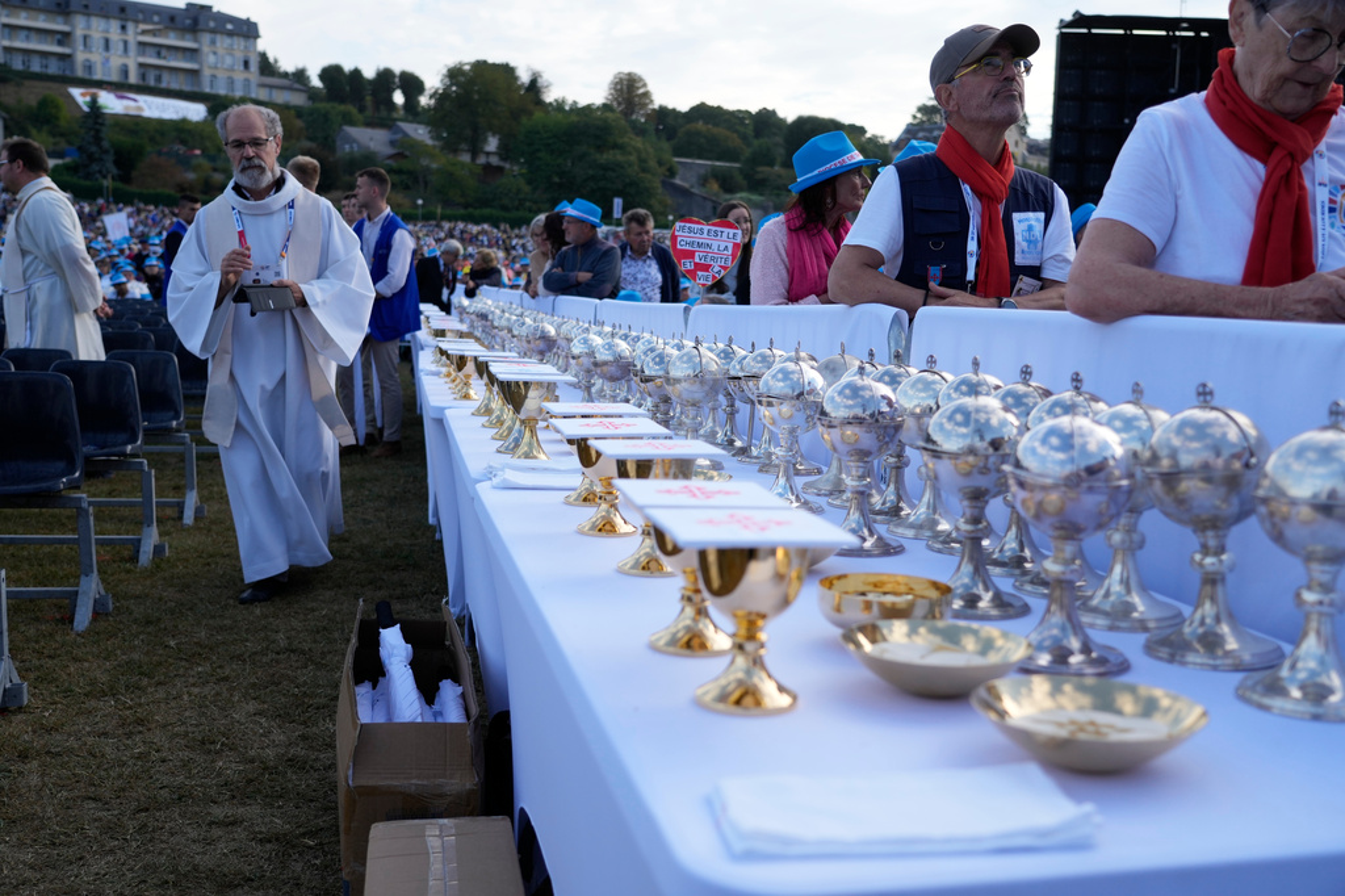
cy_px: 448
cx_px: 672
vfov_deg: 36.8
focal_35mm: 36
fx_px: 1344
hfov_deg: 53.1
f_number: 4
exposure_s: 1/1000
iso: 400
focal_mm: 36
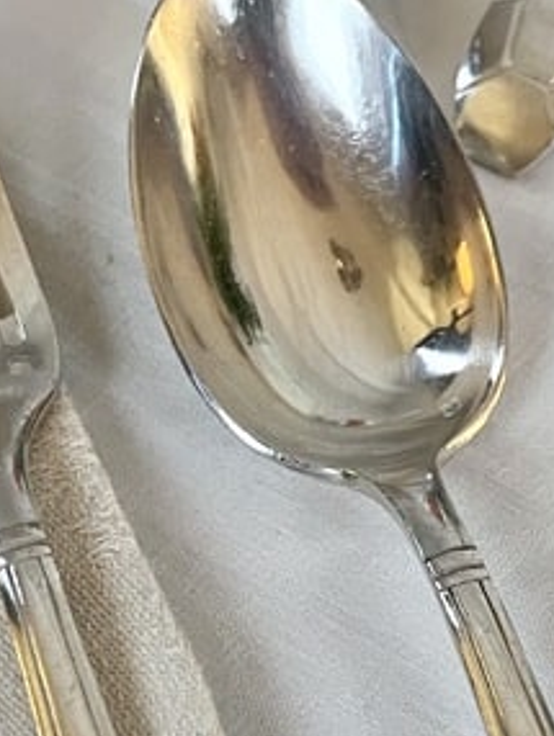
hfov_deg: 15.7
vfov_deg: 21.0
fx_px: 1982
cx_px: 484
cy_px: 489
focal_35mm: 93
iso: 250
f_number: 1.5
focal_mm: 5.7
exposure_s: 1/50
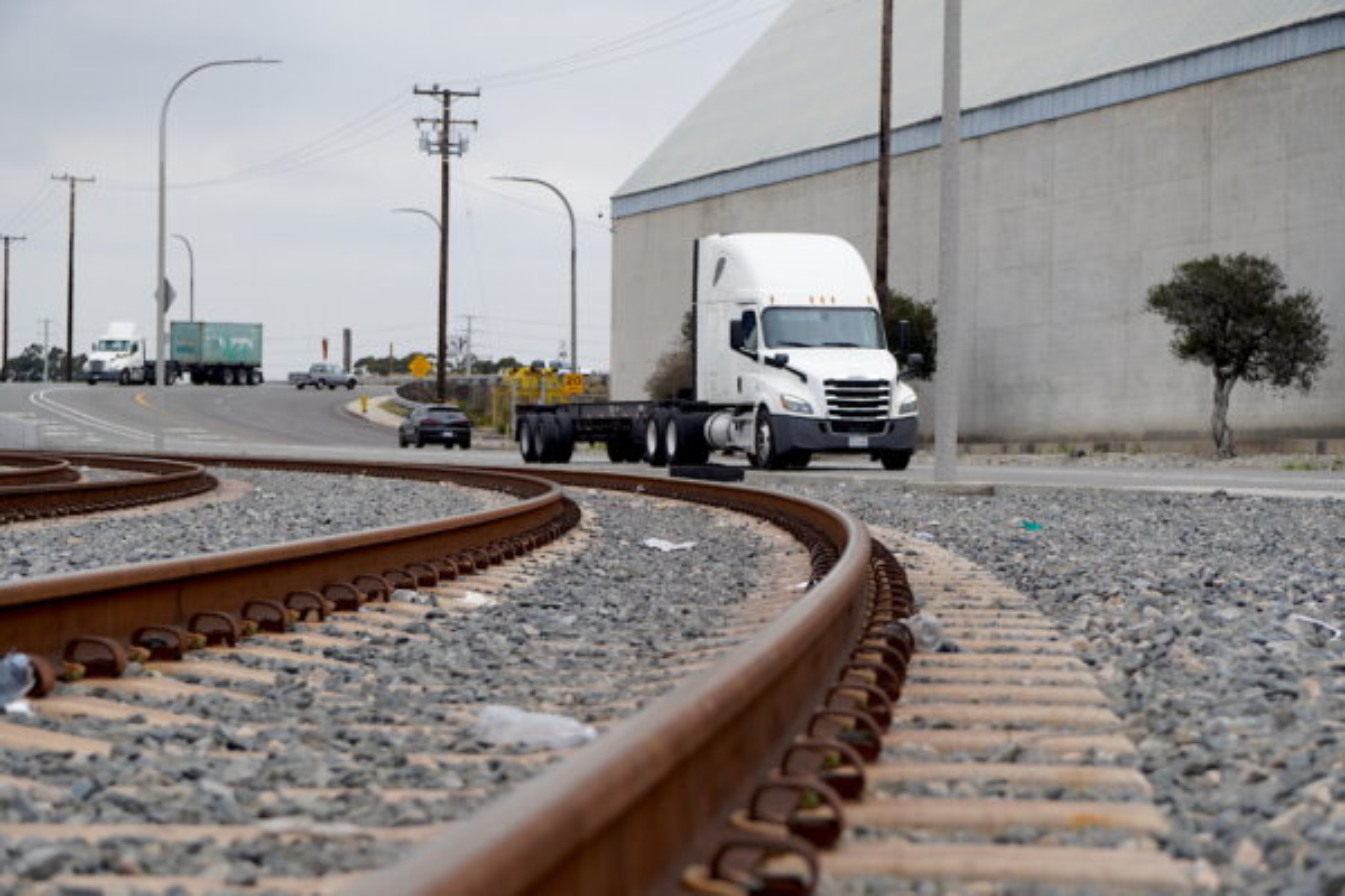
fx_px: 3923
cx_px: 672
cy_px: 448
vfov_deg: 13.0
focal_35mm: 105
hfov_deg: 19.5
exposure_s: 1/640
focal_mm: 70
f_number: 4.5
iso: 100
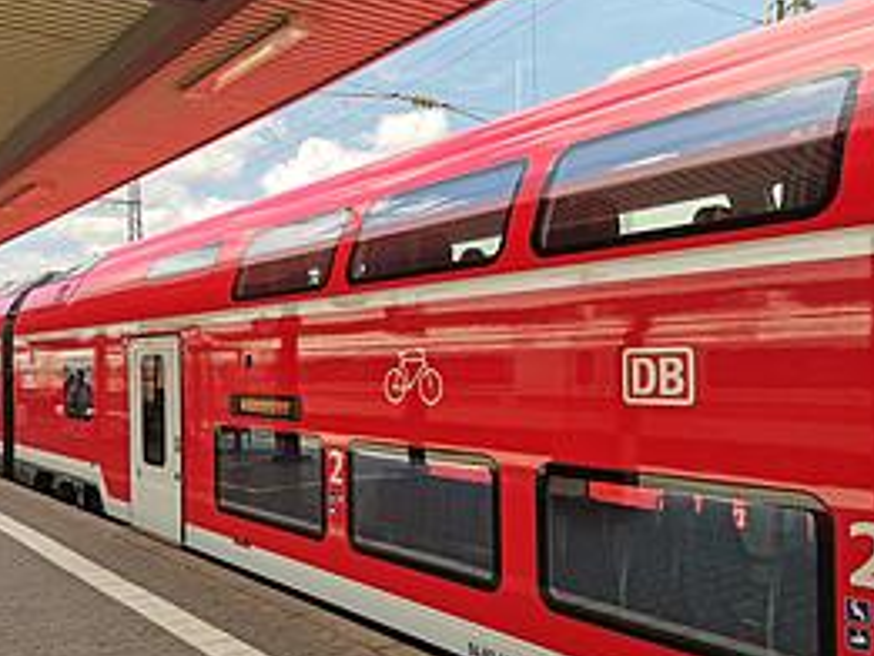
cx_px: 362
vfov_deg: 40.7
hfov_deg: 52.3
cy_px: 368
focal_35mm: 35
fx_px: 884
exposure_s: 1/440
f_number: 1.8
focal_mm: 4.75
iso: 50
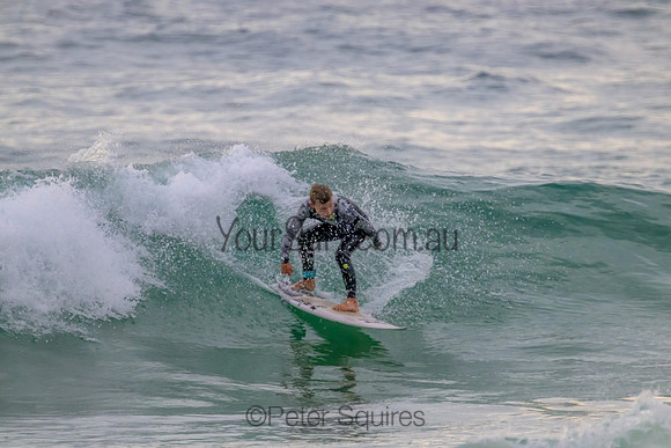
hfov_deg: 2.6
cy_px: 224
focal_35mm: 800
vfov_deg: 1.7
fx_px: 14914
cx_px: 336
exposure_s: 1/2000
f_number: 11
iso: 7200
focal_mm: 800
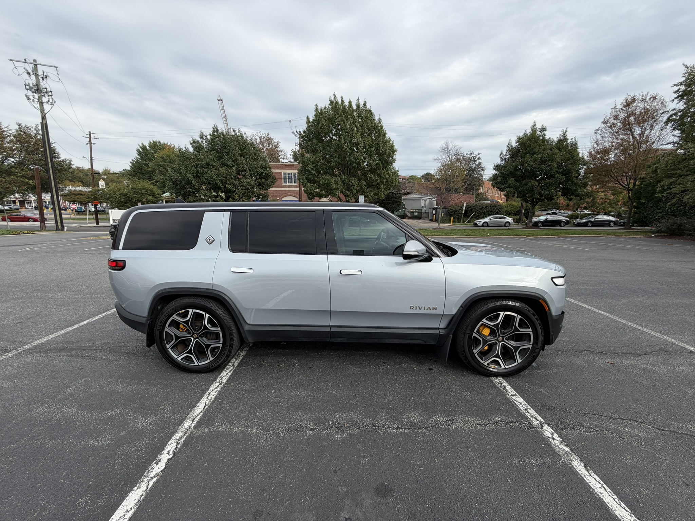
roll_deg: -0.1
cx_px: 348
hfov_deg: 102.1
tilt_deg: -10.3
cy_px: 260
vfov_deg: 85.7
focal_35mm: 14
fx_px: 281
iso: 40
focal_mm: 2.22
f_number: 2.2
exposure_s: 1/770
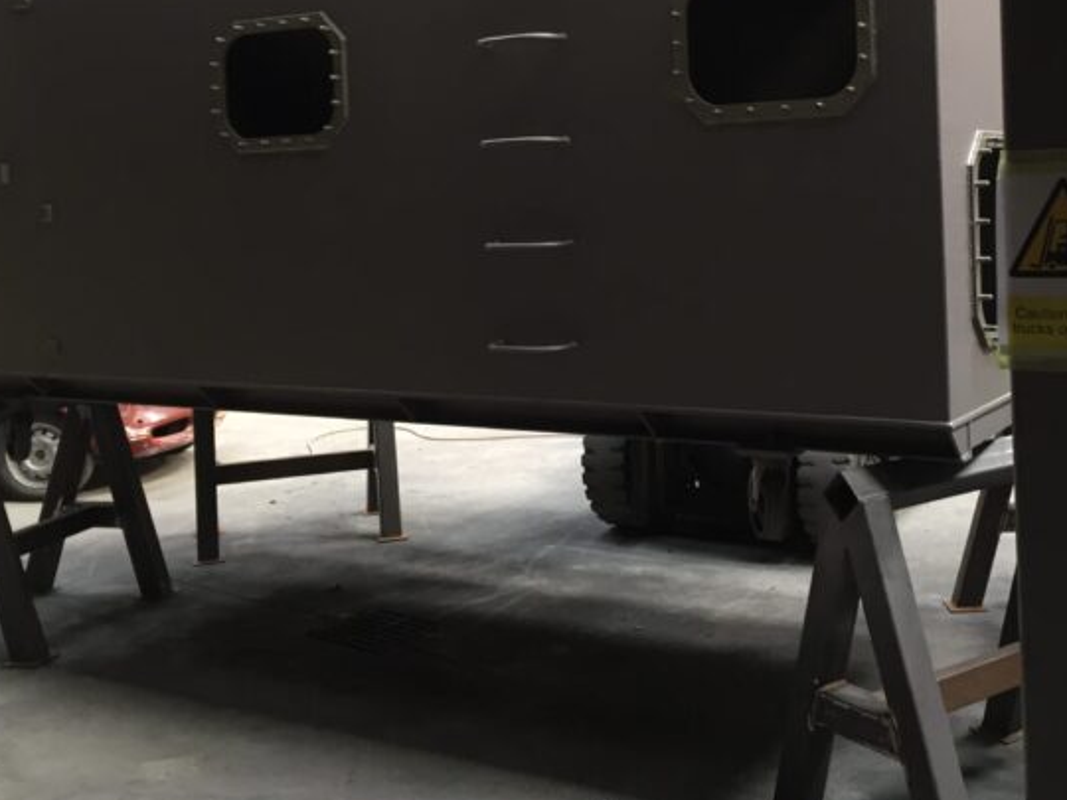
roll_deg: +1.2
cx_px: 668
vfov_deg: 33.1
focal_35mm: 43
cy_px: 221
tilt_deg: +1.4
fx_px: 1325
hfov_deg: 43.5
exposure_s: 1/30
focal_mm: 4.15
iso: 100
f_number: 2.2
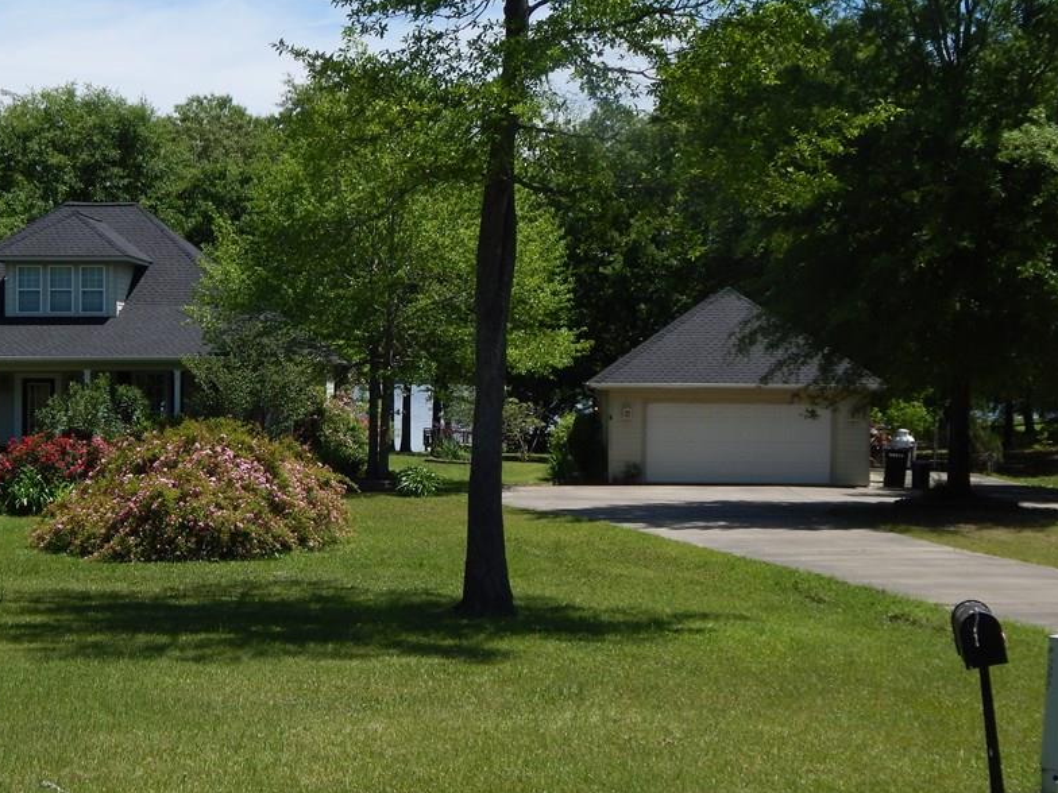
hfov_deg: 30.2
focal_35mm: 64
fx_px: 1956
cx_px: 437
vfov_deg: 22.9
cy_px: 386
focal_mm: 8.6
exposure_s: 1/1000
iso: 125
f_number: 3.7
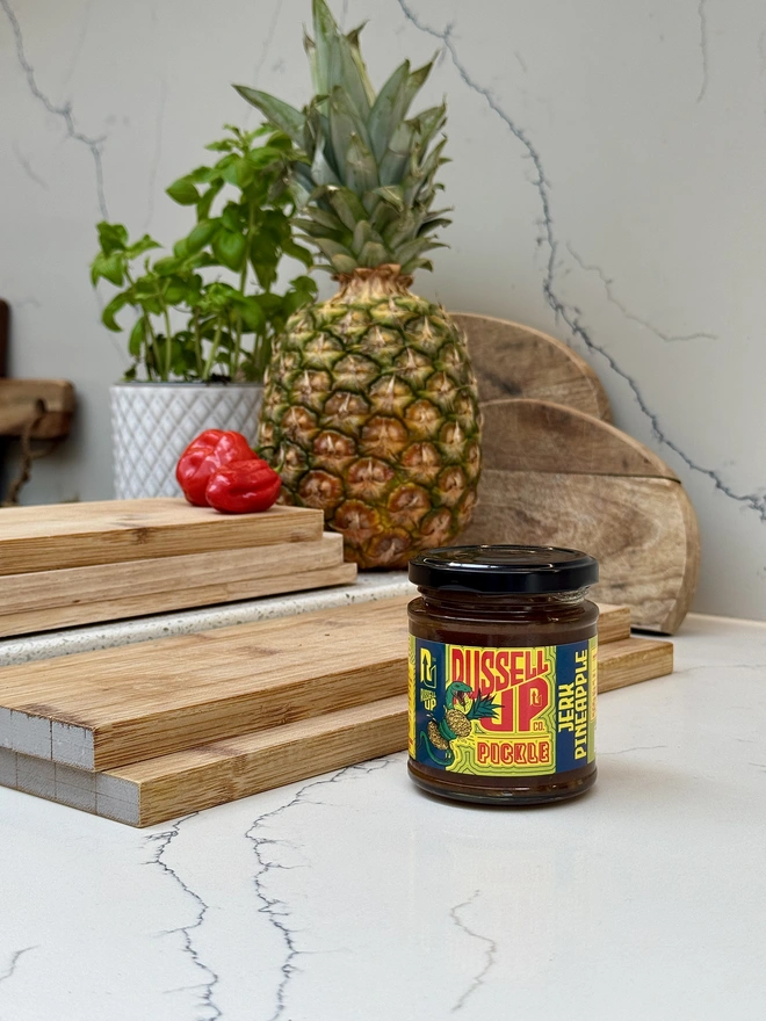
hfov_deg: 30.3
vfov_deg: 39.7
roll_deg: +0.1
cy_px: 510
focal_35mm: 48
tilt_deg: -5.3
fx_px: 1416
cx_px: 383
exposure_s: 1/151
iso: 50
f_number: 1.78
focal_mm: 6.76
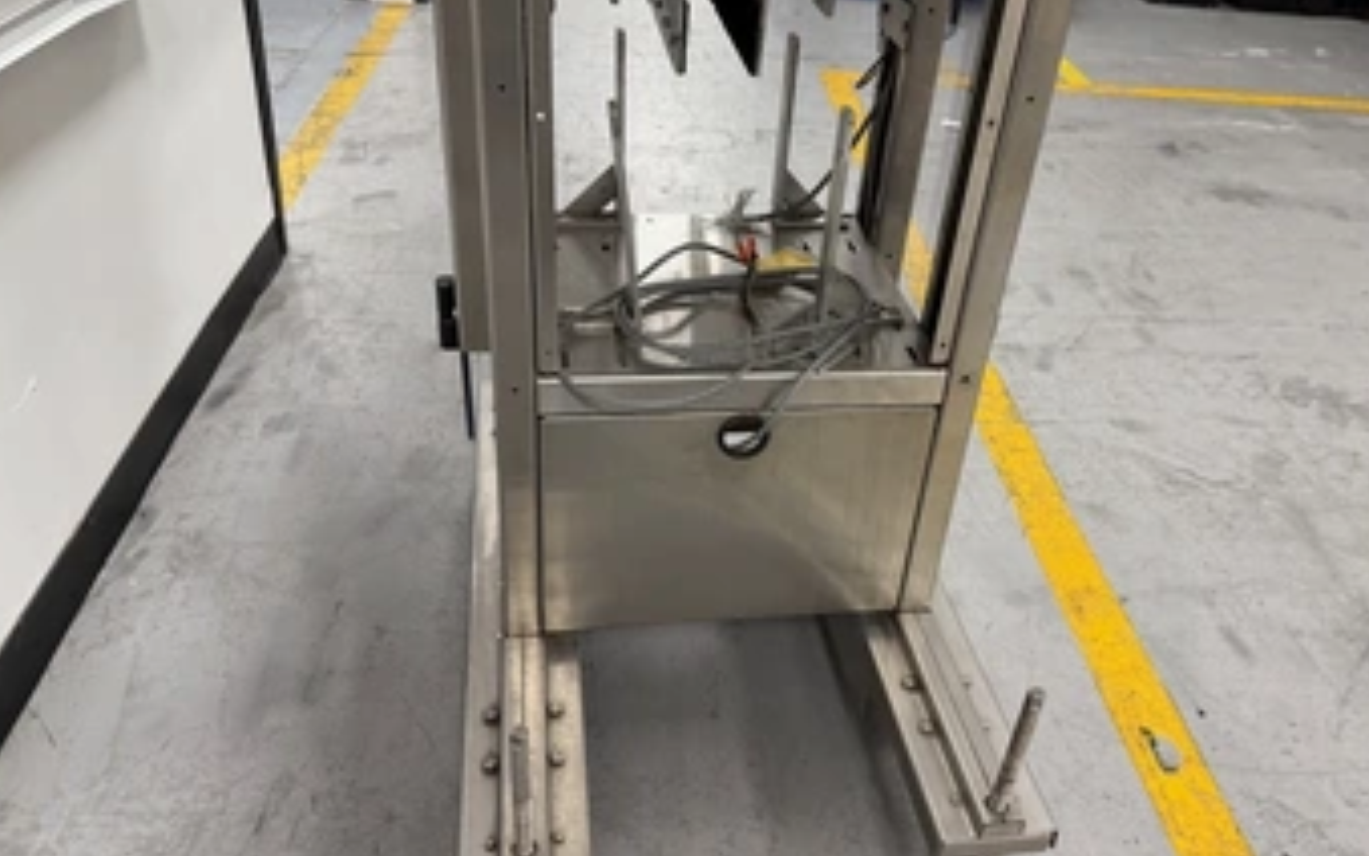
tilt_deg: -34.2
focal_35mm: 30
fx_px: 1119
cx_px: 747
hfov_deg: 62.8
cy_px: 404
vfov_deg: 41.8
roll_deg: -5.7
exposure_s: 1/60
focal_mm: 6.76
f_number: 1.78
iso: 200
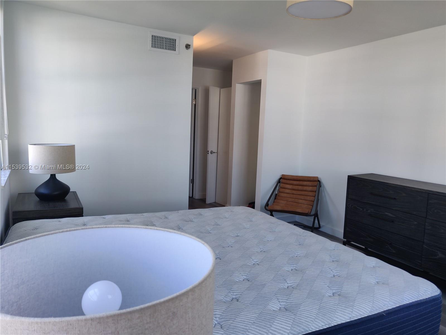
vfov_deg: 54.9
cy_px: 168
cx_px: 223
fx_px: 322
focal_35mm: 25
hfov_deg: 69.4
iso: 125
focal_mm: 4.25
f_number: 1.7
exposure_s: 1/100
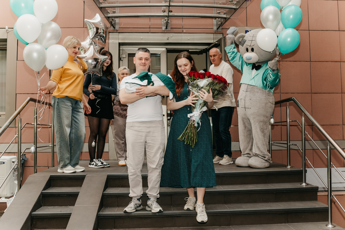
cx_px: 172
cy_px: 115
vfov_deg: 37.2
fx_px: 342
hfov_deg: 53.6
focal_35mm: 36
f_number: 4
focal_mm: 35
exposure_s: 1/160
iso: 400
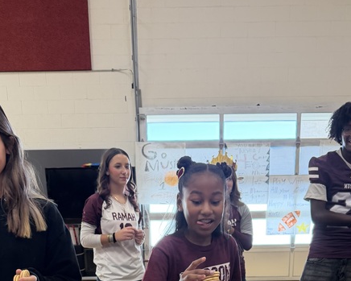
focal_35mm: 43
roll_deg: +1.4
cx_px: 189
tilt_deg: -15.9
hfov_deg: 42.9
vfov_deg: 30.6
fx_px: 447
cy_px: 320
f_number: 1.78
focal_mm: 6.76
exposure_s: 1/142
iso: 200
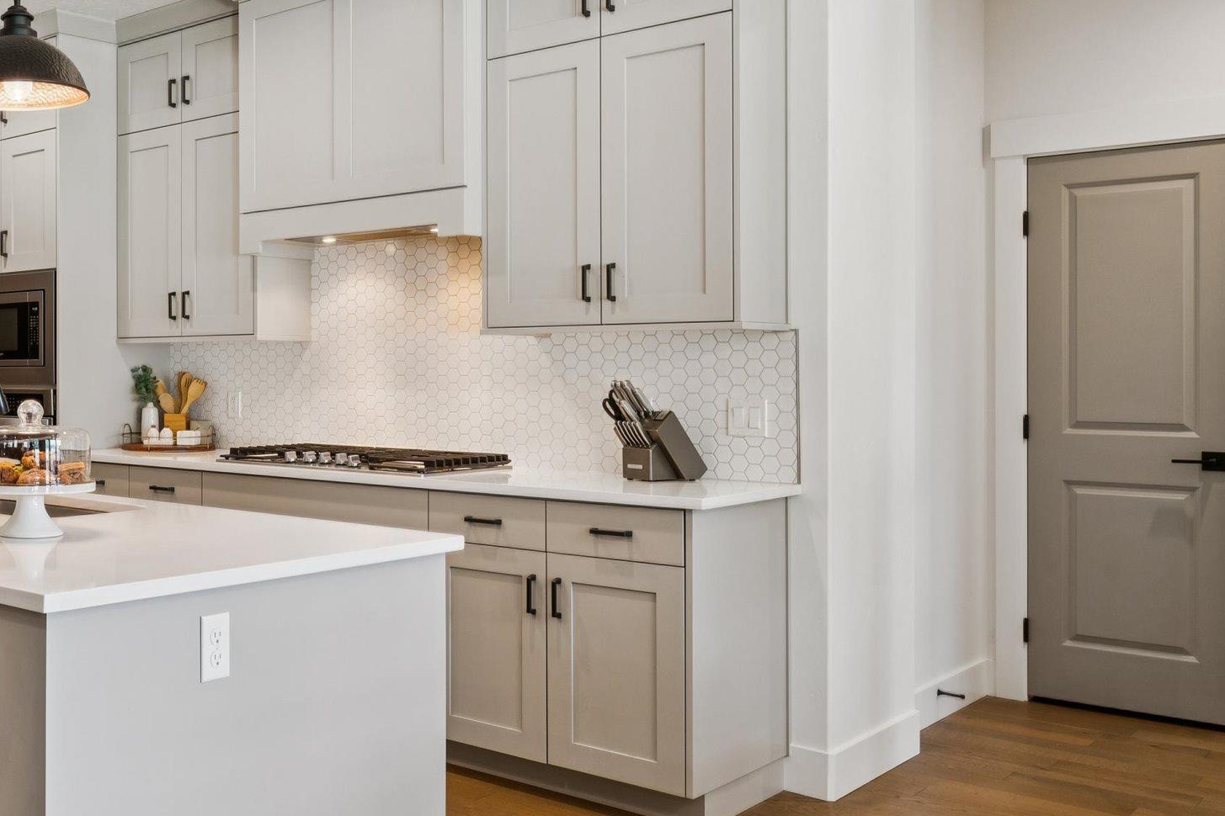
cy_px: 368
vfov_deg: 34.8
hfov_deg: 45.0
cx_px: 88
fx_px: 1300
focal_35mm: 38
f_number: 13
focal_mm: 18.1
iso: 400
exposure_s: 1/5
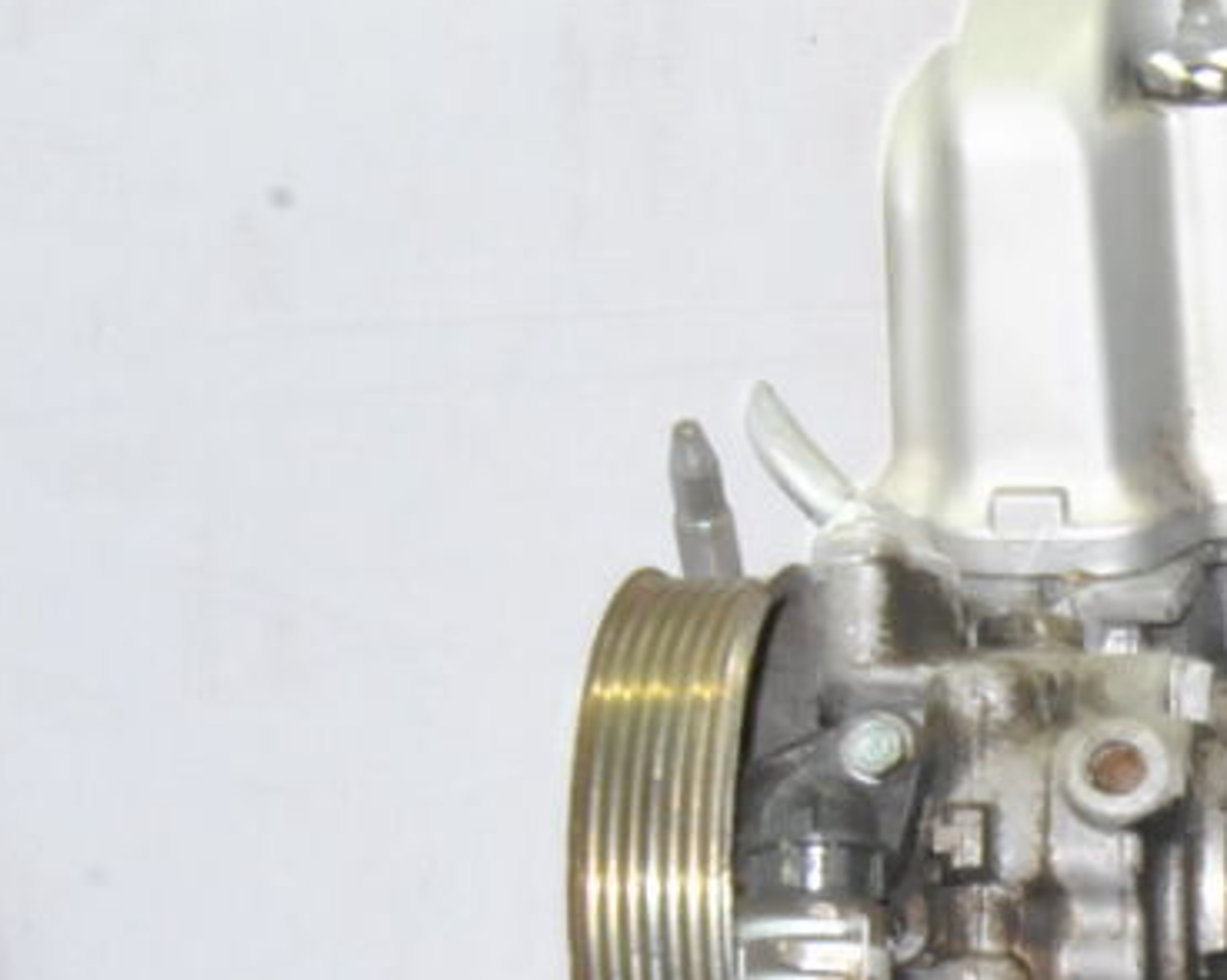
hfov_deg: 12.7
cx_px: 2044
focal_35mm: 141
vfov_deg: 10.8
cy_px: 1152
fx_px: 5119
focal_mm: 23
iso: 800
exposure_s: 1/8
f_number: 25
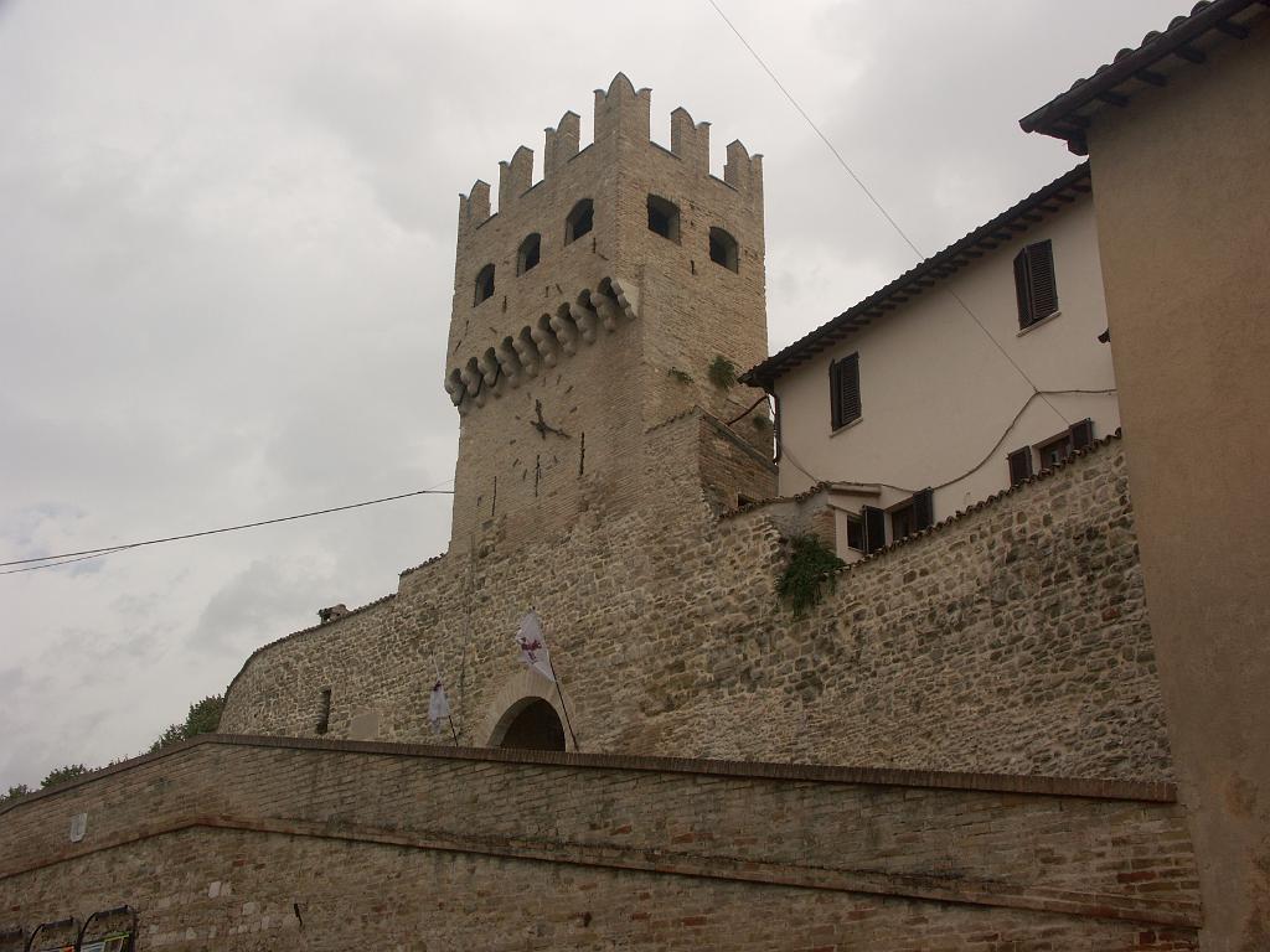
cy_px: 476
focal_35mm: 41
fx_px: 1504
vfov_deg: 35.1
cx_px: 635
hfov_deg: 45.8
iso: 64
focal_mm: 10.5
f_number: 7.1
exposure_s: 1/320
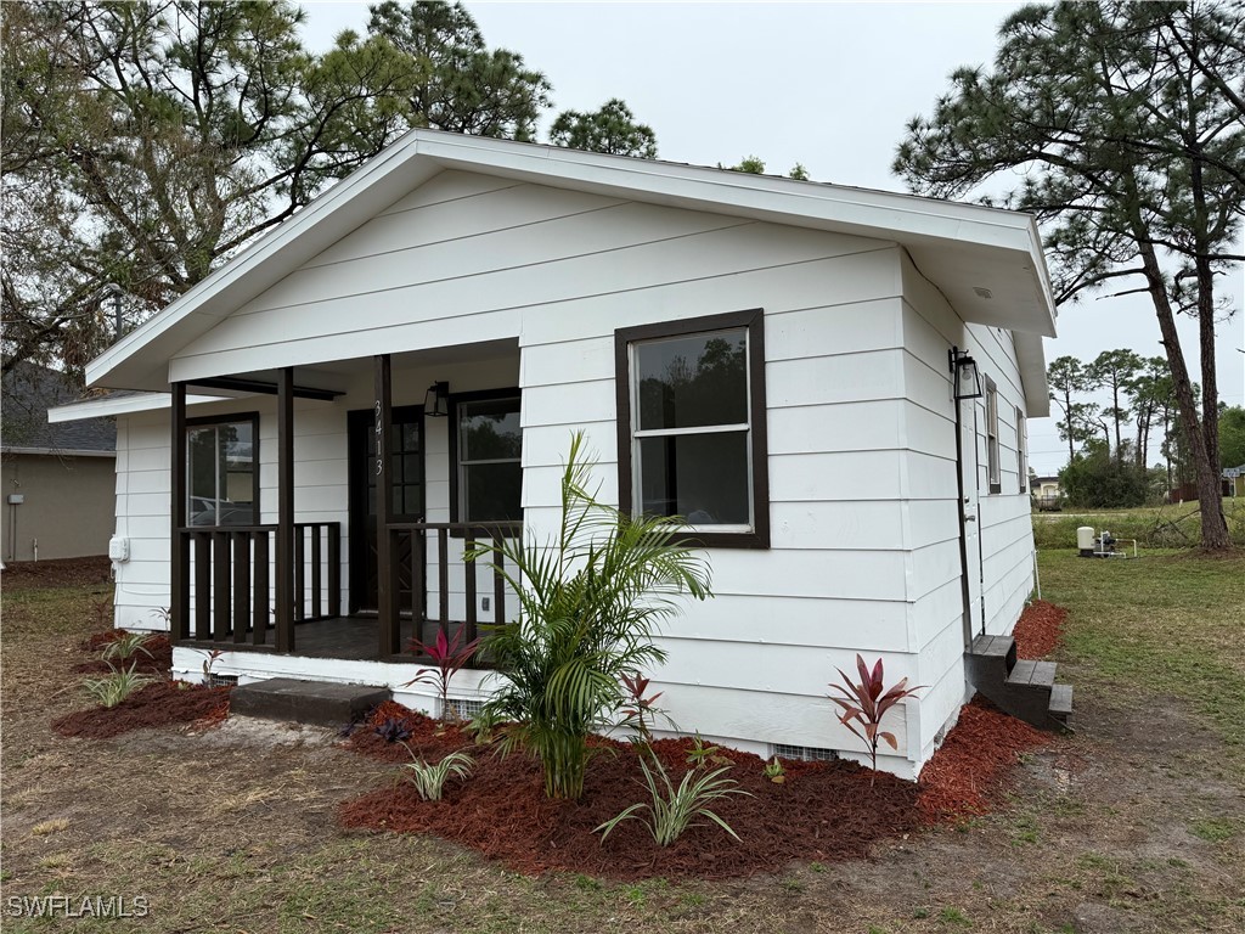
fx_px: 863
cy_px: 467
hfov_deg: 71.6
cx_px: 622
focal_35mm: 24
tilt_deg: +2.5
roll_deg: +1.2
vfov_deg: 56.8
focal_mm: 6.76
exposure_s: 1/1689
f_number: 1.78
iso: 80
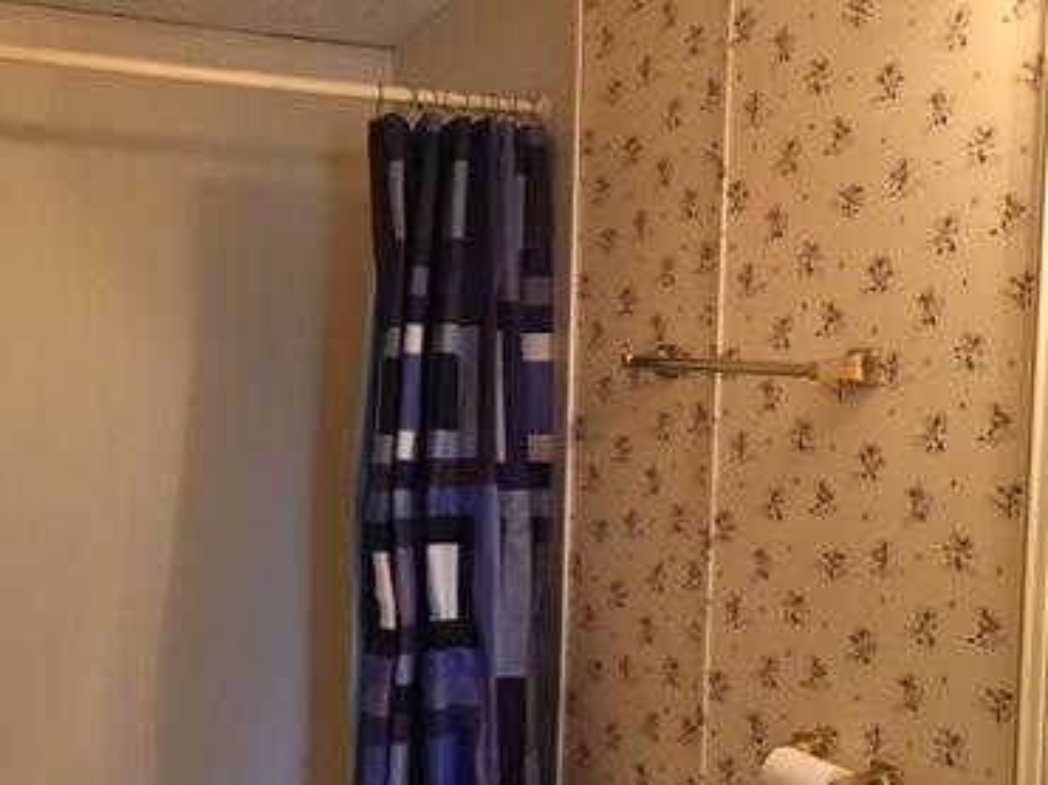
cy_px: 497
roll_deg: -2.7
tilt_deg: -4.2
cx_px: 497
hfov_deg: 38.2
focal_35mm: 50
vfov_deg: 29.0
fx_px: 1513
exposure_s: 1/15
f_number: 2.2
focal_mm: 4.15
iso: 100
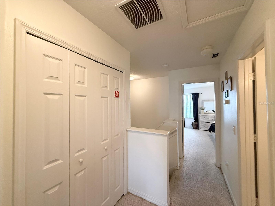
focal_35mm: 14
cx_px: 138
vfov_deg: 85.7
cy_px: 103
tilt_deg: +1.9
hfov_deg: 102.1
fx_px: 111
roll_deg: +1.1
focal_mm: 2.22
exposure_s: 1/120
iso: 500
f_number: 2.2
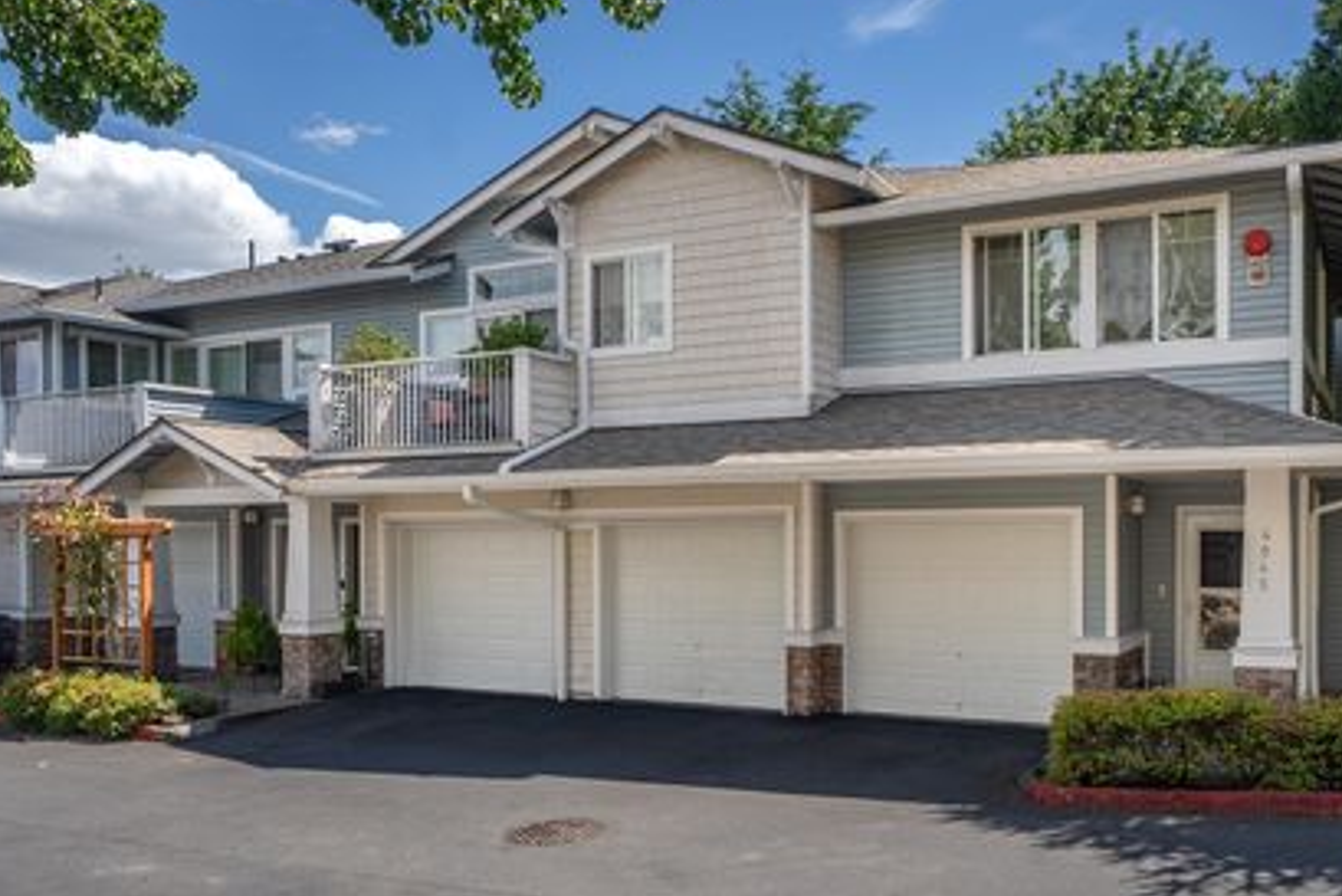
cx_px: 679
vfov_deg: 57.3
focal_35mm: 22
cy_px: 450
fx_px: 820
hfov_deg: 78.6
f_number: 7.1
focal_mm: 18
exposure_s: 1/100
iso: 80
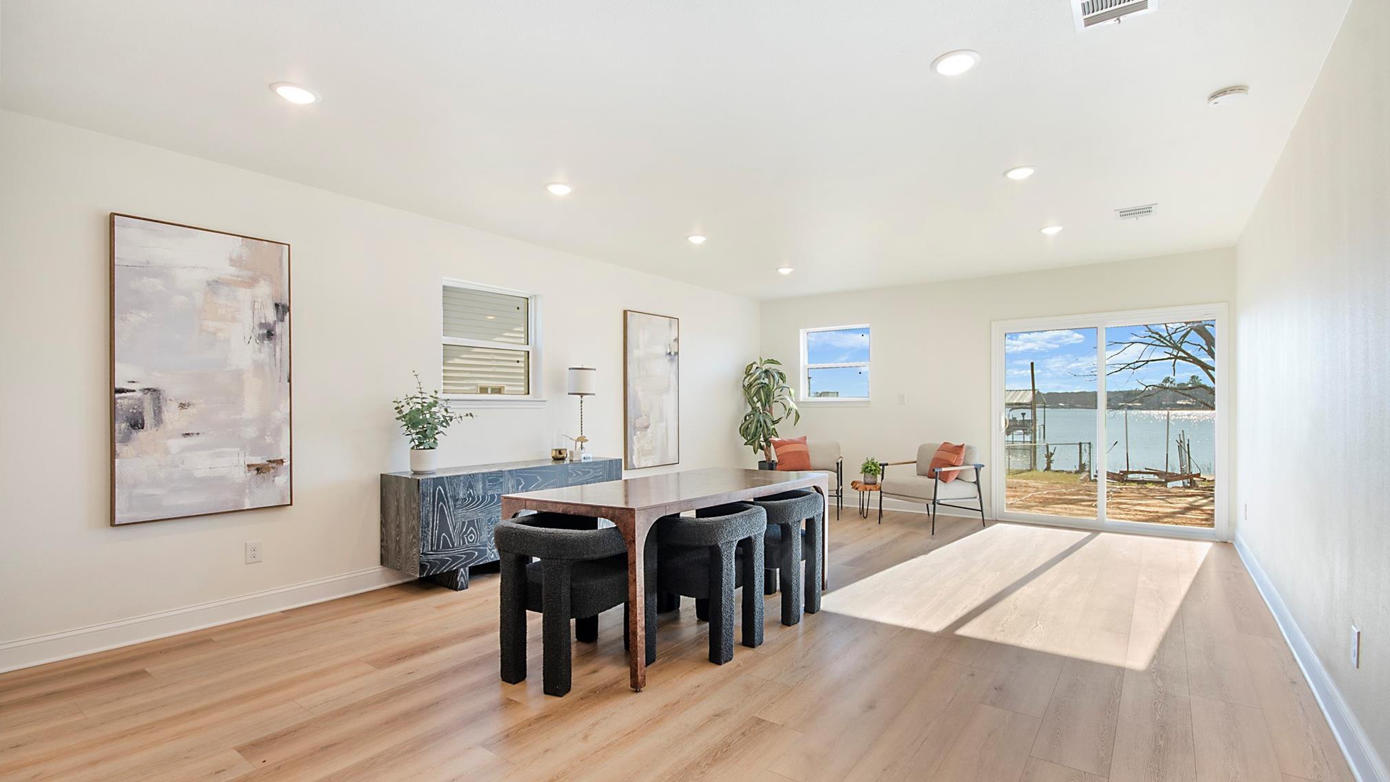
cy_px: 402
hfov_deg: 99.4
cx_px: 706
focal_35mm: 16
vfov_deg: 67.1
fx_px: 590
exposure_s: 1/40
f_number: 11
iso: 100
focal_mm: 10
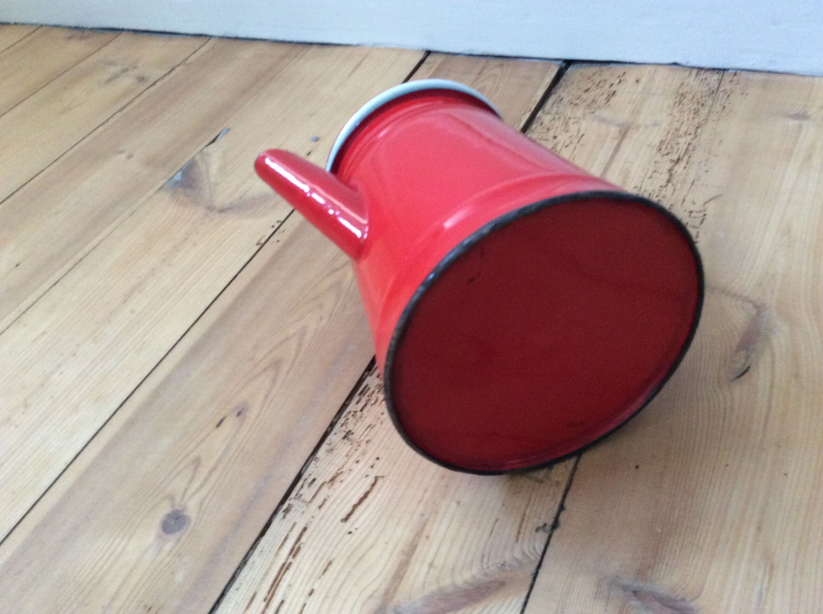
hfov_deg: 56.9
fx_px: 760
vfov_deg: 44.1
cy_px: 307
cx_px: 412
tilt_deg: -45.9
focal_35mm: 32
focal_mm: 3.3
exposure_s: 1/25
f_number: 2.4
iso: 200
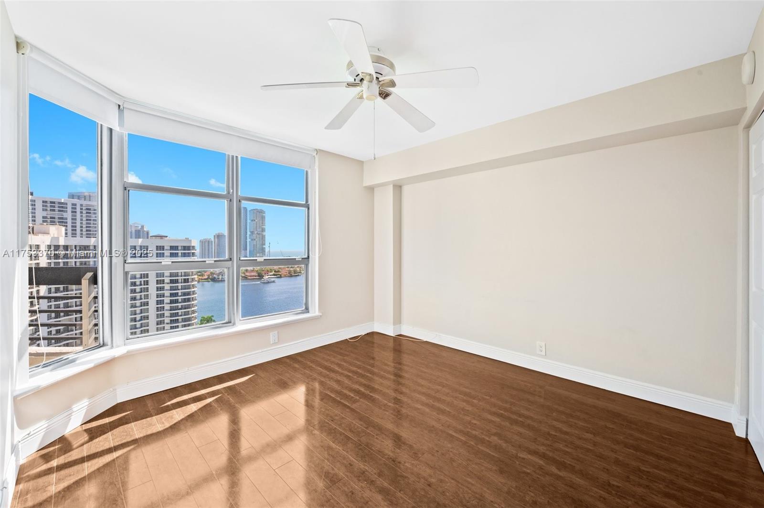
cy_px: 254
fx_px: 297
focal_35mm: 14
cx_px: 382
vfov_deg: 81.1
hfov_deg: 104.3
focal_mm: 14
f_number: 8
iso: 200
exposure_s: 1/15
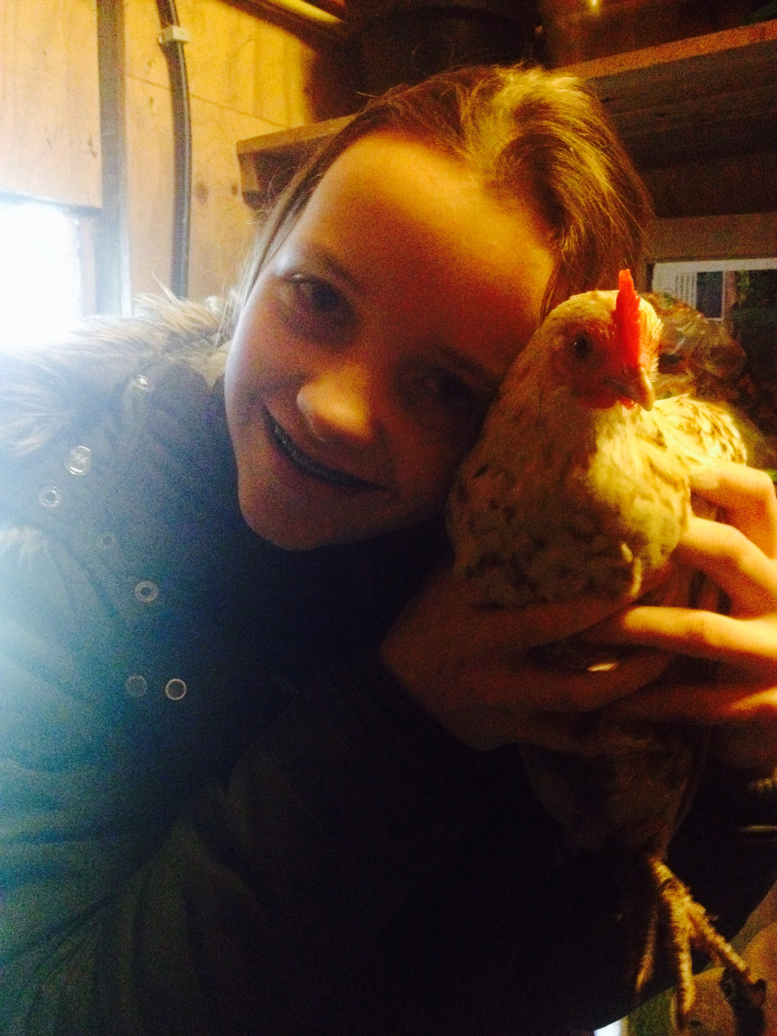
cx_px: 388
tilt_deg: -4.1
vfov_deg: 52.6
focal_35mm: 35
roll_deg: +2.1
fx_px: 1047
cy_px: 518
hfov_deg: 40.7
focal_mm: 4.28
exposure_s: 1/15
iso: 800
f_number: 2.4
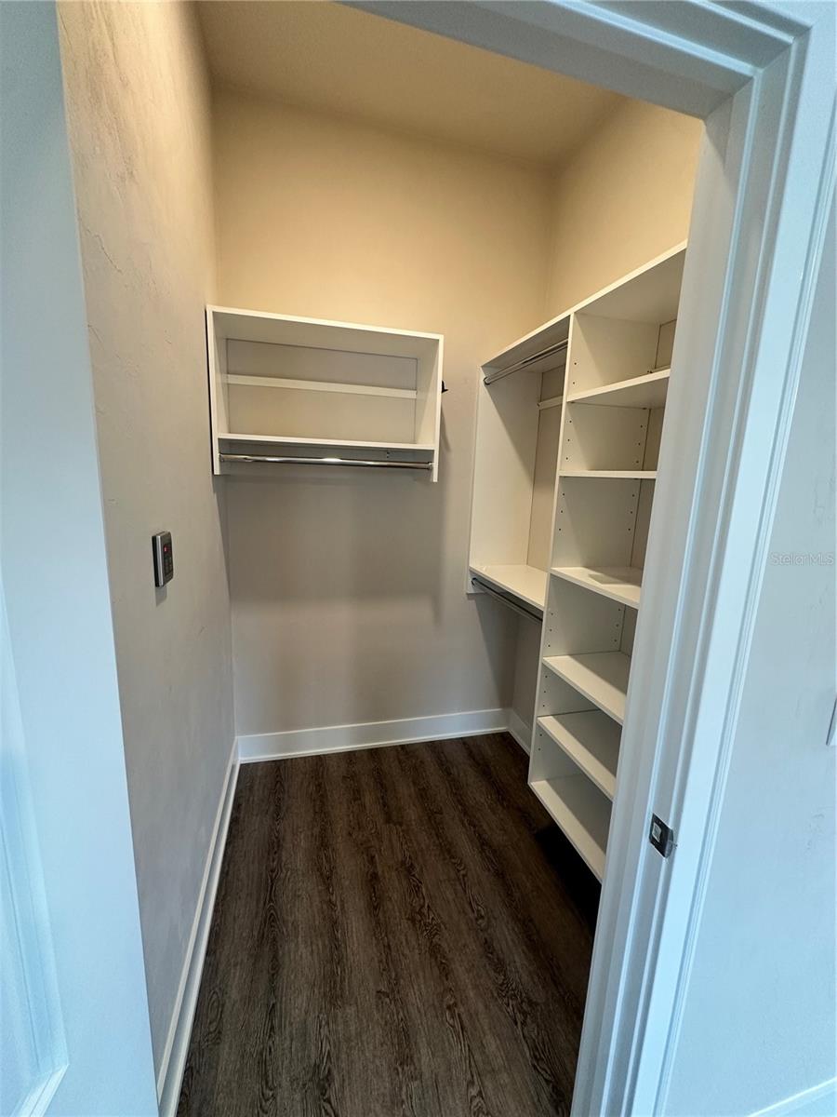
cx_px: 418
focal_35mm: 14
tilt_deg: -10.0
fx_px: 451
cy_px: 558
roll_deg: -3.1
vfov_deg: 102.1
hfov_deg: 85.7
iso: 200
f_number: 2.2
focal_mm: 2.22
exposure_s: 1/60
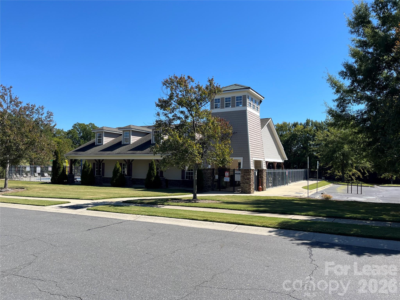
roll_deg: -0.4
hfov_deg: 67.3
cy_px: 150
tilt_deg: +2.6
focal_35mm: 26
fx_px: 300
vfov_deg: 53.1
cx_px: 200
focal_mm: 5.1
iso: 50
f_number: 1.6
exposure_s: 1/2755
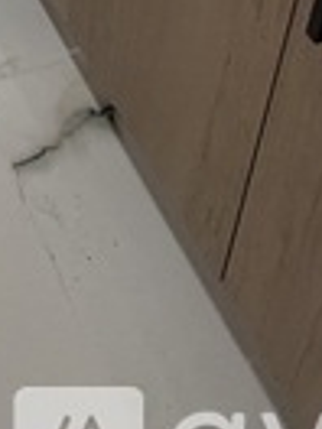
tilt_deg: -20.0
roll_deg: +2.7
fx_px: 881
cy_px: -567
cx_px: -273
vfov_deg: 15.7
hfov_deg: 16.8
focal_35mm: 71
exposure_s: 1/120
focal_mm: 2.22
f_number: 2.2
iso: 320
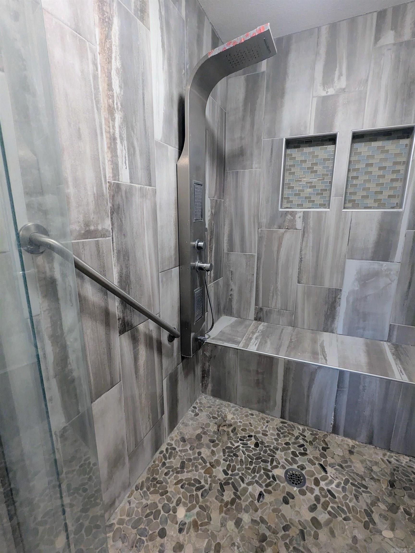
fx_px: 256
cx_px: 208
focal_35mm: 16
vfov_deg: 94.5
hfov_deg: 78.1
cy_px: 276
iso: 520
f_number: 2.2
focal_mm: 2.35
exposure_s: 1/60
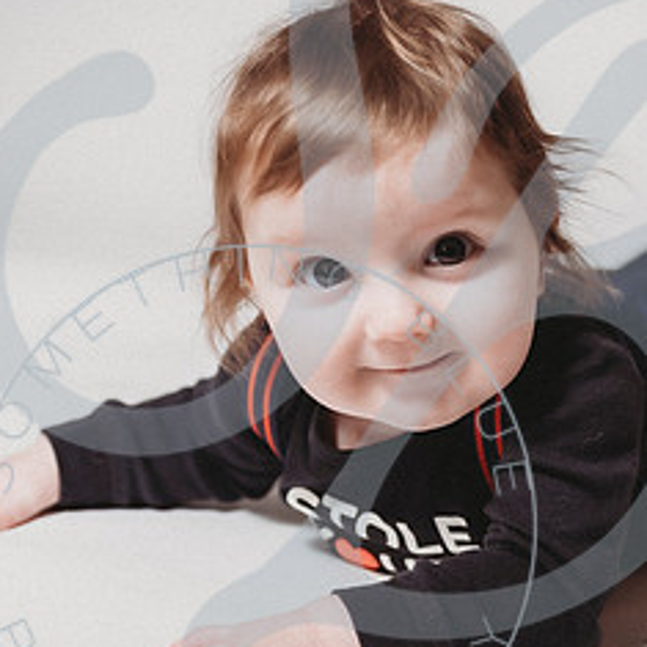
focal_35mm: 88
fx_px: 1861
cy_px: 296
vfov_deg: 19.7
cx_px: 391
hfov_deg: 19.7
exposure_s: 1/160
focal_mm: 42
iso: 100
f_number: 2.8
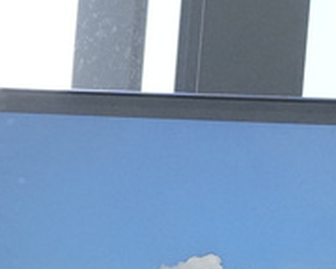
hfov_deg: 11.0
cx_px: 183
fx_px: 1750
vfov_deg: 8.6
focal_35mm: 176
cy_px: 392
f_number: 6.3
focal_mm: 22
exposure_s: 1/250
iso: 4000
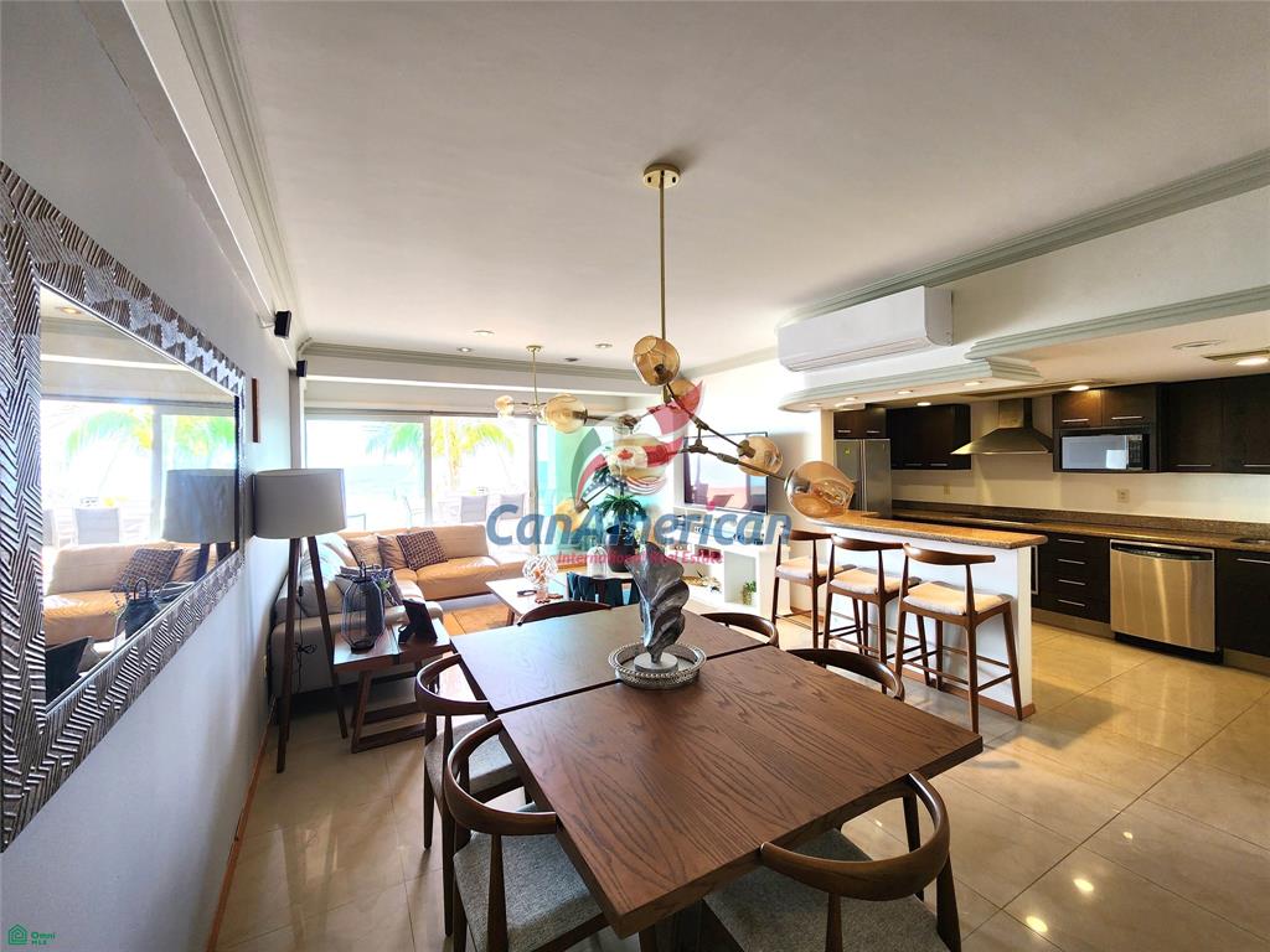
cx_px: 635
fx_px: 477
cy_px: 476
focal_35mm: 13
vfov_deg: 89.9
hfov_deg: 106.2
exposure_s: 1/60
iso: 100
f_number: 2.2
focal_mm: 2.2
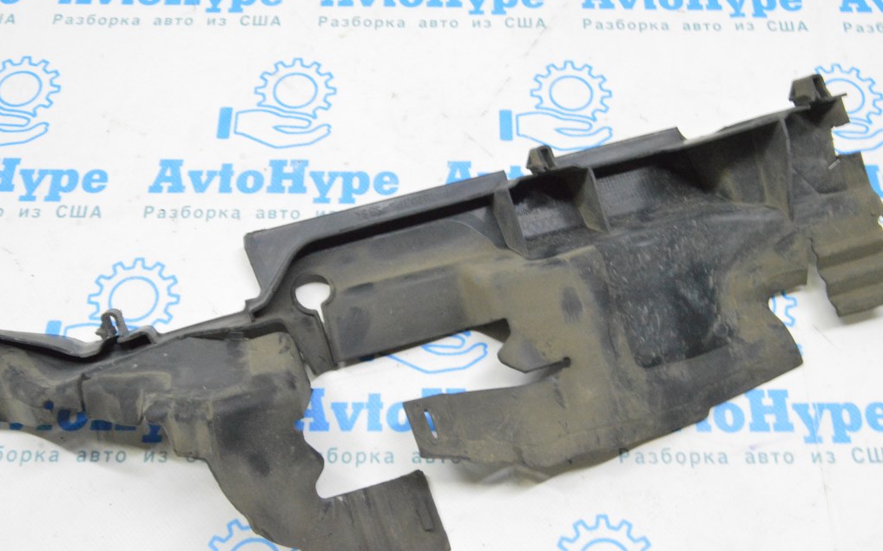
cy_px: 263
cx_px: 444
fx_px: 962
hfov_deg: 49.3
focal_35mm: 40
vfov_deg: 32.0
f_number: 20
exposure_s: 1/15
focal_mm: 26
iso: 6400
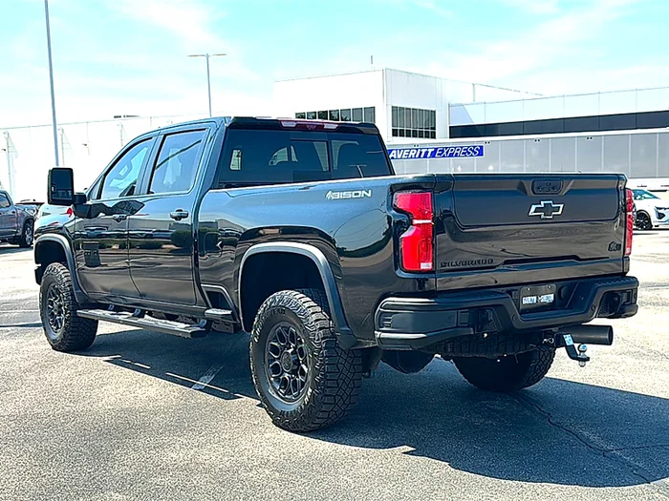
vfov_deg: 38.7
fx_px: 715
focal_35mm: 37
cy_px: 250
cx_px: 334
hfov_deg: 50.1
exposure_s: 1/2674
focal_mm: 6.86
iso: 80
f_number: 1.78
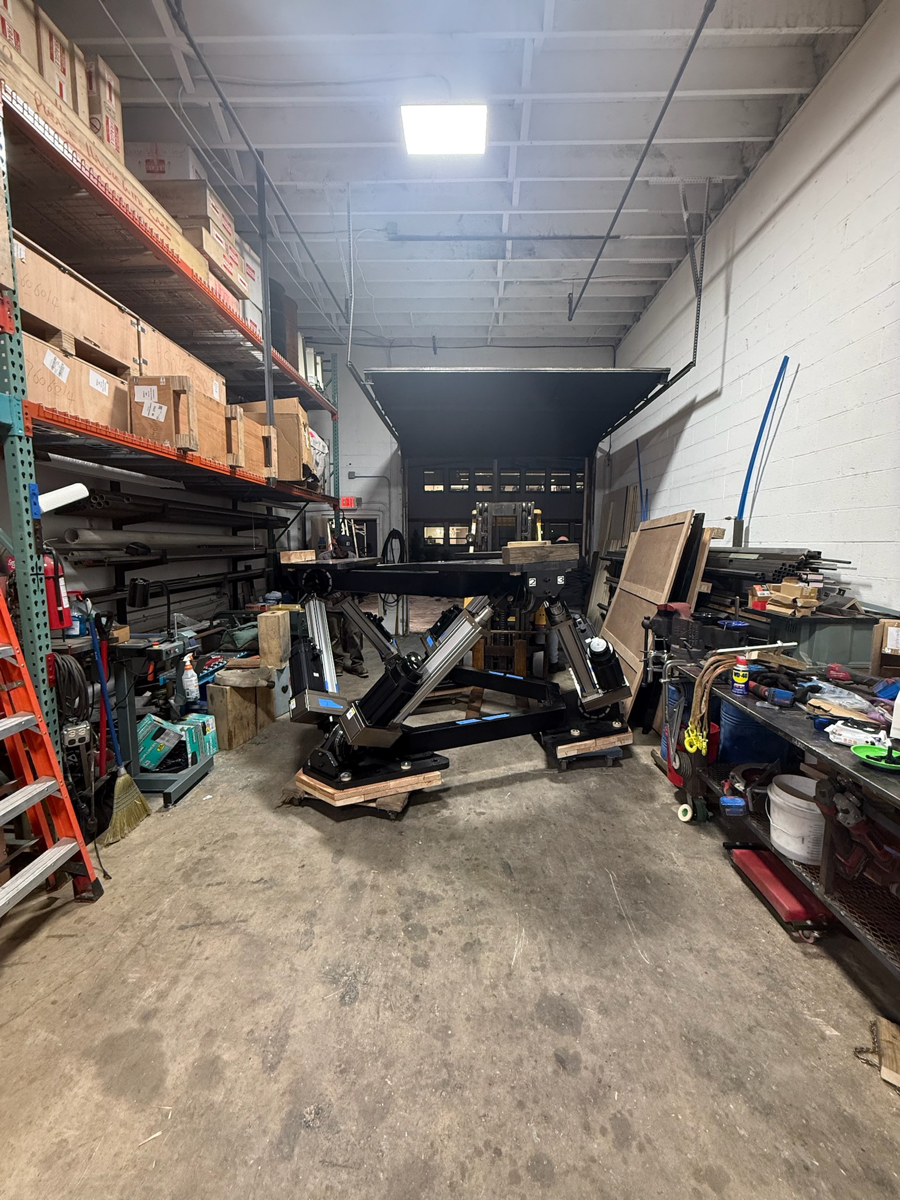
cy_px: 600
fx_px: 485
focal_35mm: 14
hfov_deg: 85.7
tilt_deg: -5.0
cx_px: 450
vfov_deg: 102.1
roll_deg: +1.0
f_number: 2.2
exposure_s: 1/60
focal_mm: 2.22
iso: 400
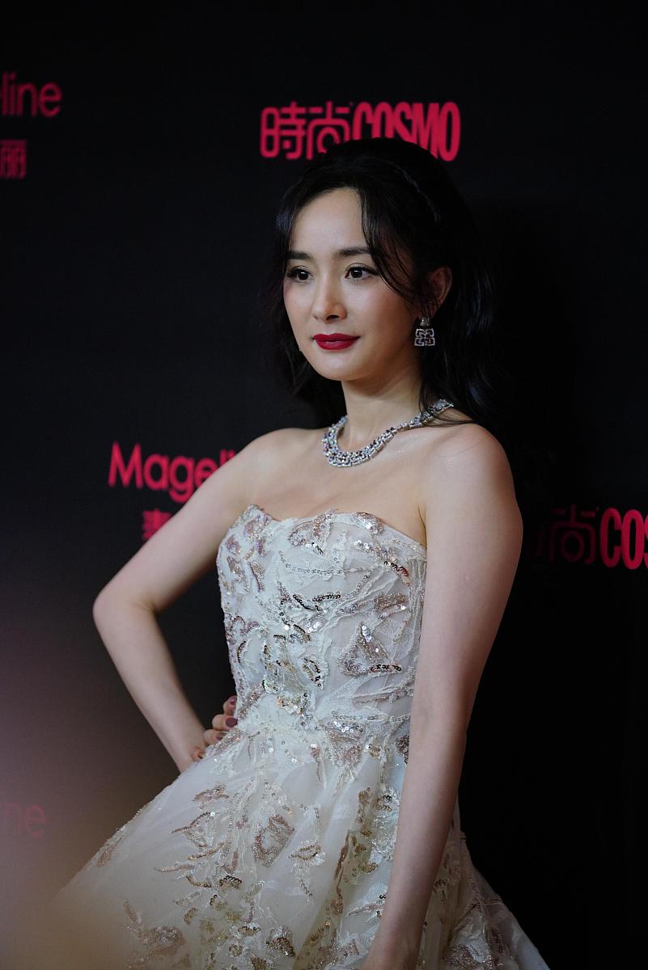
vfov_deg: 11.8
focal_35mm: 174
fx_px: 4694
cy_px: 485
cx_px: 324
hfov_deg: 7.9
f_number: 2.8
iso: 2500
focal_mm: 174
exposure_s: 1/320
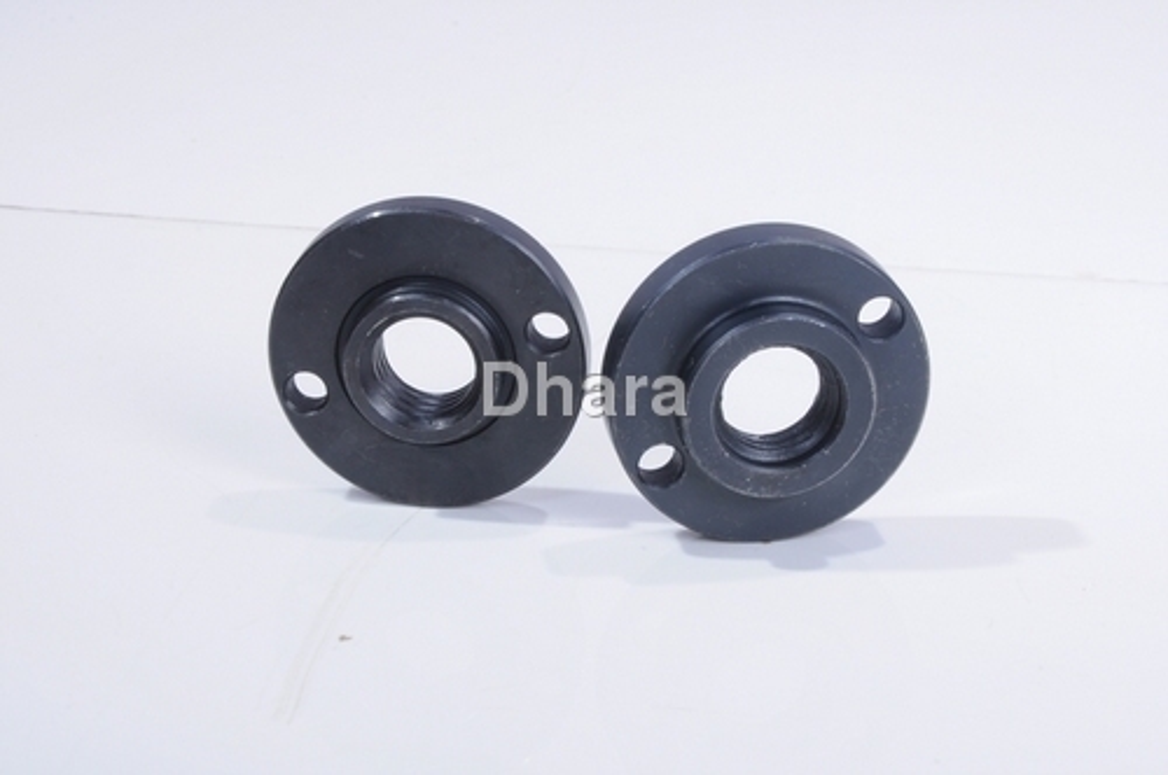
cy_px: 388
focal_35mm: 128
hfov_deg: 16.1
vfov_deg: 10.7
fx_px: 4131
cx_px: 584
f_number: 25
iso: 200
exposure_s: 1/160
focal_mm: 85
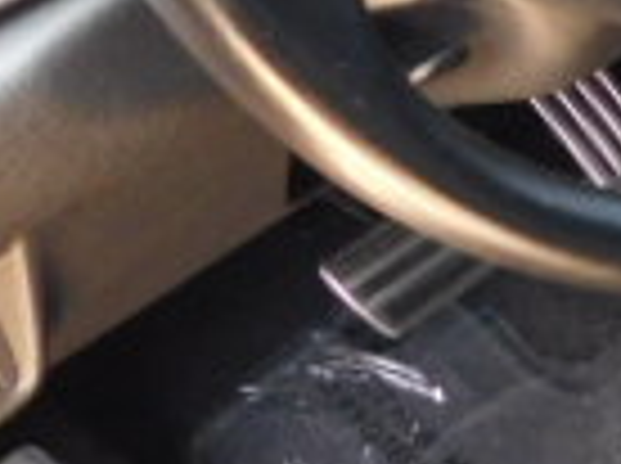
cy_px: 212
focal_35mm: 107
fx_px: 1916
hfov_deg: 14.3
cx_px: 1364
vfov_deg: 13.8
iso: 200
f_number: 3
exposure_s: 1/30
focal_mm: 4
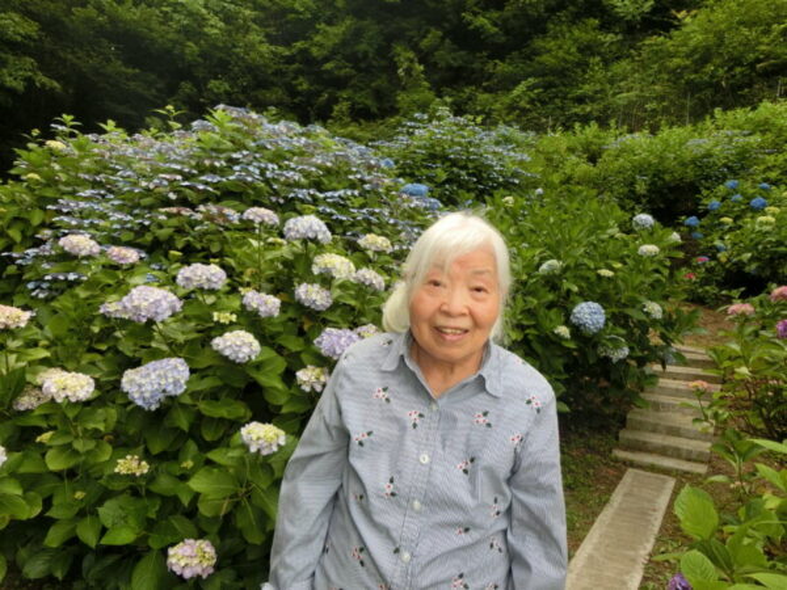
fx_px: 568
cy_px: 295
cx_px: 394
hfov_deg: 69.4
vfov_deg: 54.9
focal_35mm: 25
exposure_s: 1/250
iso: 80
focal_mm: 4.5
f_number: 3.5
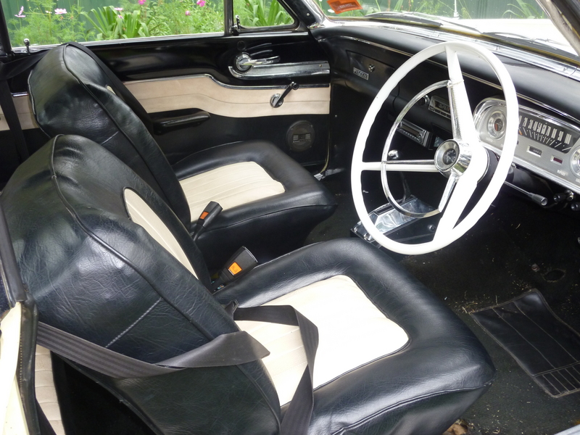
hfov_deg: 52.6
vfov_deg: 40.7
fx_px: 586
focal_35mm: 35
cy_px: 218
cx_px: 290
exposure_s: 1/30
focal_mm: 6.3
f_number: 3.8
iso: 160
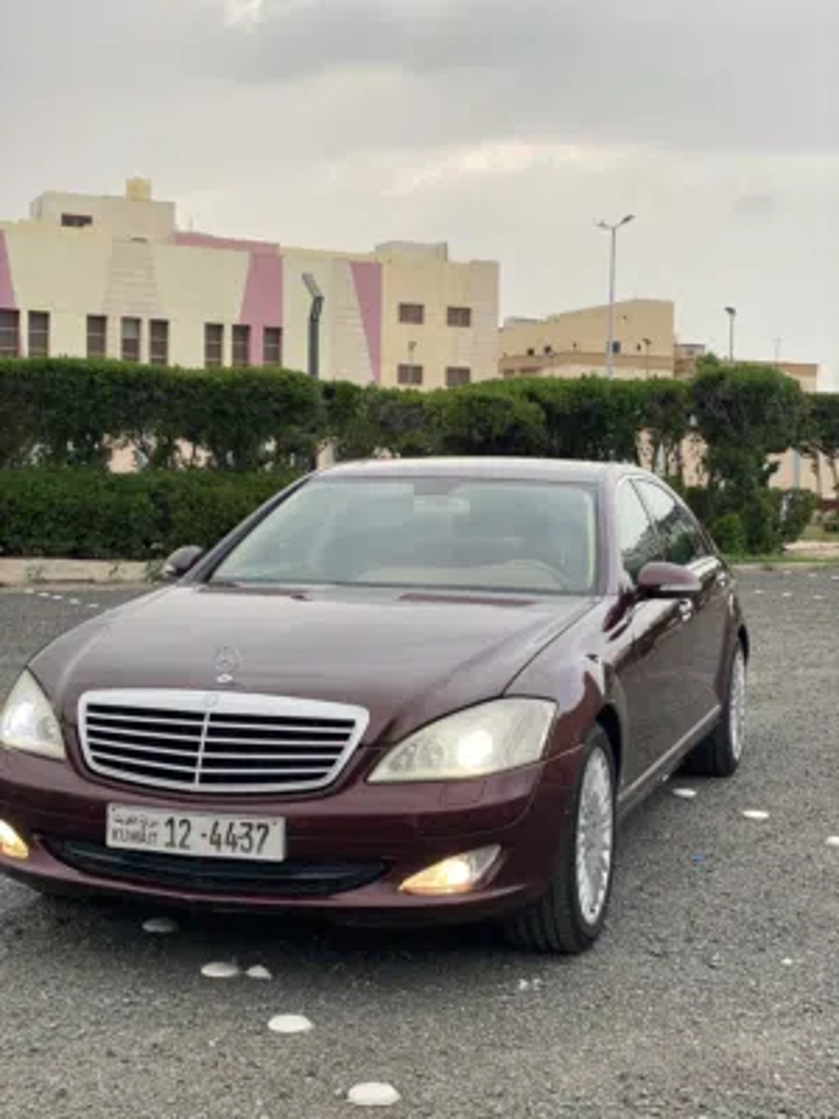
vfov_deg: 36.8
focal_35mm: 52
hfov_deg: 28.0
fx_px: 1680
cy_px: 560
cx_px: 420
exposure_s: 1/122
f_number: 2
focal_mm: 6
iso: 25
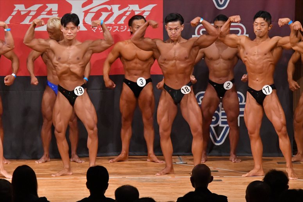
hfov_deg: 7.6
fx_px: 2271
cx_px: 152
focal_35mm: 270
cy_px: 101
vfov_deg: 5.1
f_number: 5.6
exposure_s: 1/400
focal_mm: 180
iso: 9000
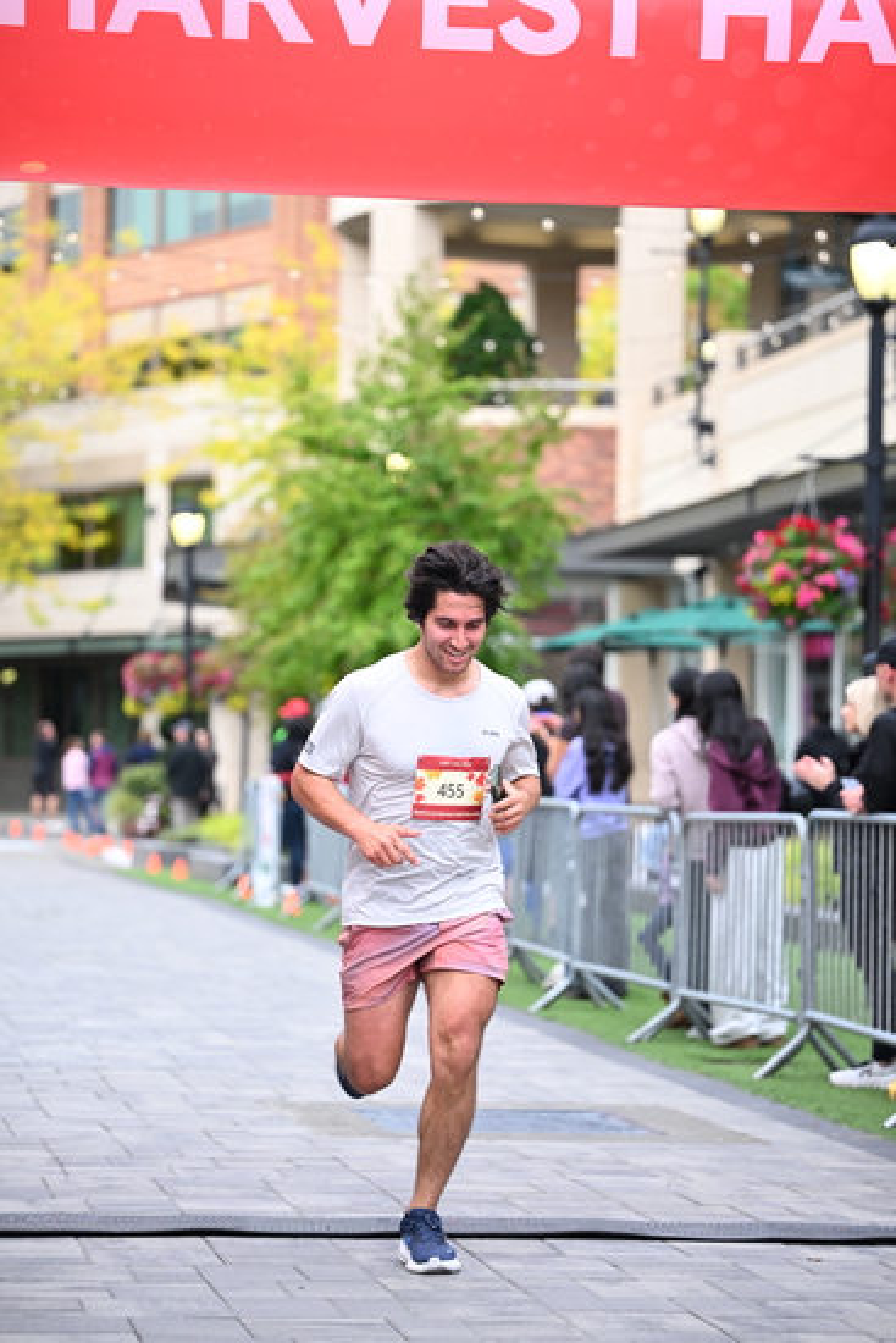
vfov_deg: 19.6
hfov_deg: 13.2
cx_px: 448
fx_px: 3880
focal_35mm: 104
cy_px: 672
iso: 1000
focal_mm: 104
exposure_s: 1/1600
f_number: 2.8
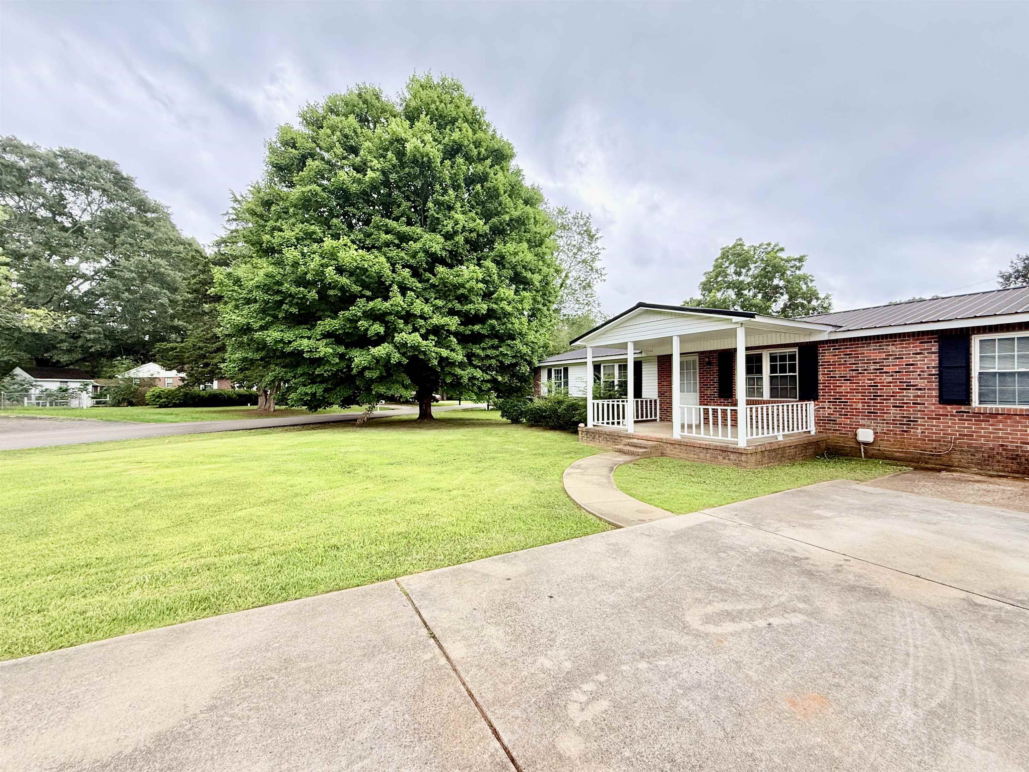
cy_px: 386
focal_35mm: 14
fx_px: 416
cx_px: 514
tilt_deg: +0.6
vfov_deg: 85.7
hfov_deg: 102.1
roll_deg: -0.3
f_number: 2.2
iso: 64
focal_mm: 2.22
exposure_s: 1/103
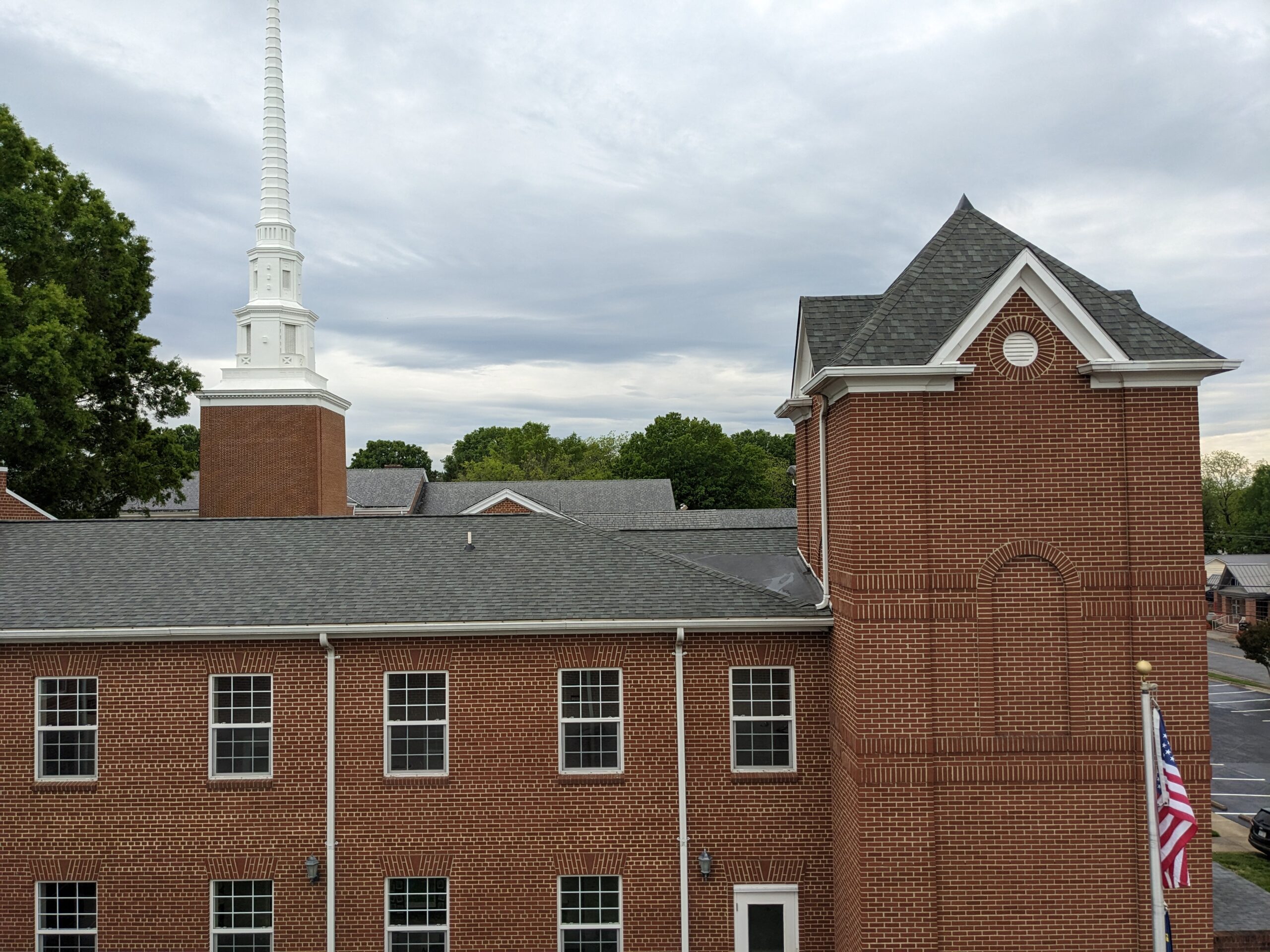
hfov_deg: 65.3
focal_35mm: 27
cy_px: 476
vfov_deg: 51.4
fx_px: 991
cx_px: 635
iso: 82
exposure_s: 1/1957
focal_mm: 4.38
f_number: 1.73
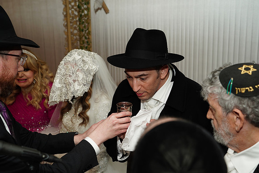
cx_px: 130
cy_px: 86
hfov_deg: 44.5
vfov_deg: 30.5
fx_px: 317
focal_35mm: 44
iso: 400
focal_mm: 44
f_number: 5
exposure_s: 1/80
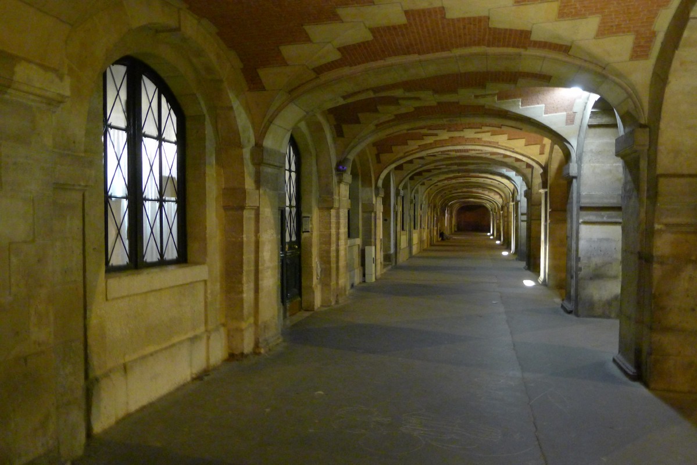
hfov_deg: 65.5
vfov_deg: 46.4
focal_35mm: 28
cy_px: 232
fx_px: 542
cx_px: 348
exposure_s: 1/8
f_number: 2.1
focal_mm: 6
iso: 800
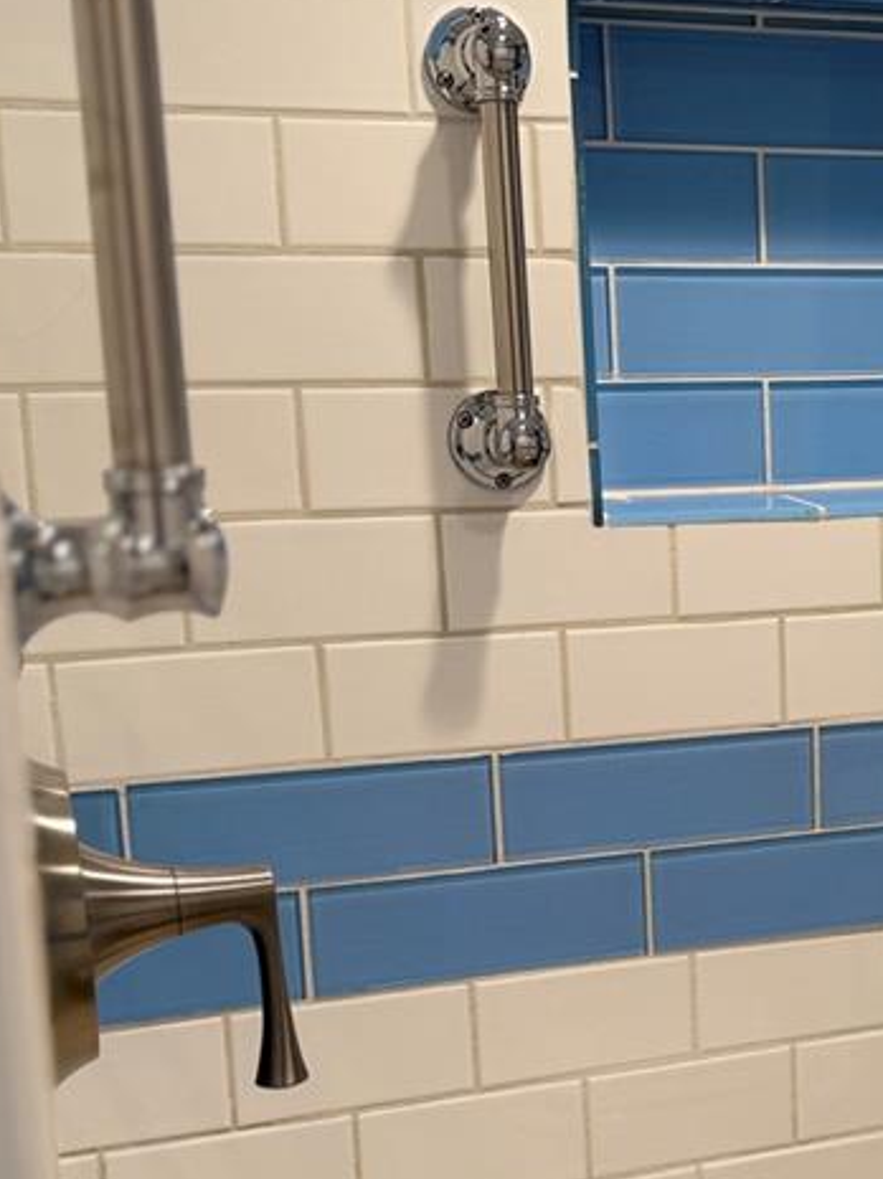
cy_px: 814
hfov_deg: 22.4
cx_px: 957
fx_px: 2112
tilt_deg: -12.8
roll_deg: +0.5
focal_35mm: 62
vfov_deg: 30.9
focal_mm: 6.76
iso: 100
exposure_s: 1/120
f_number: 1.78
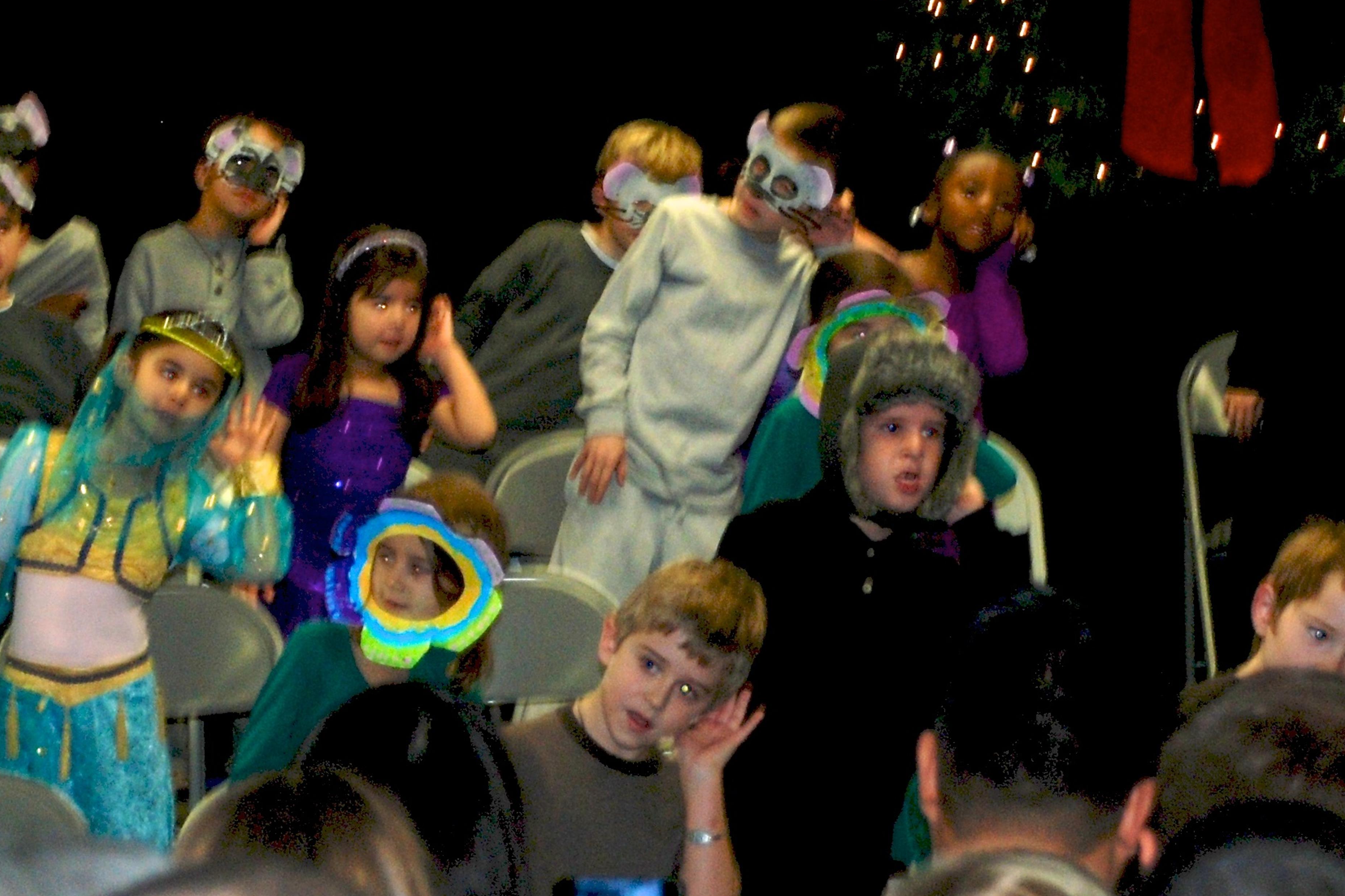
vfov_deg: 15.0
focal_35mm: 91
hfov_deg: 22.4
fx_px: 3400
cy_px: 429
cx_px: 673
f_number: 5.3
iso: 280
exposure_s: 1/60
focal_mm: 58
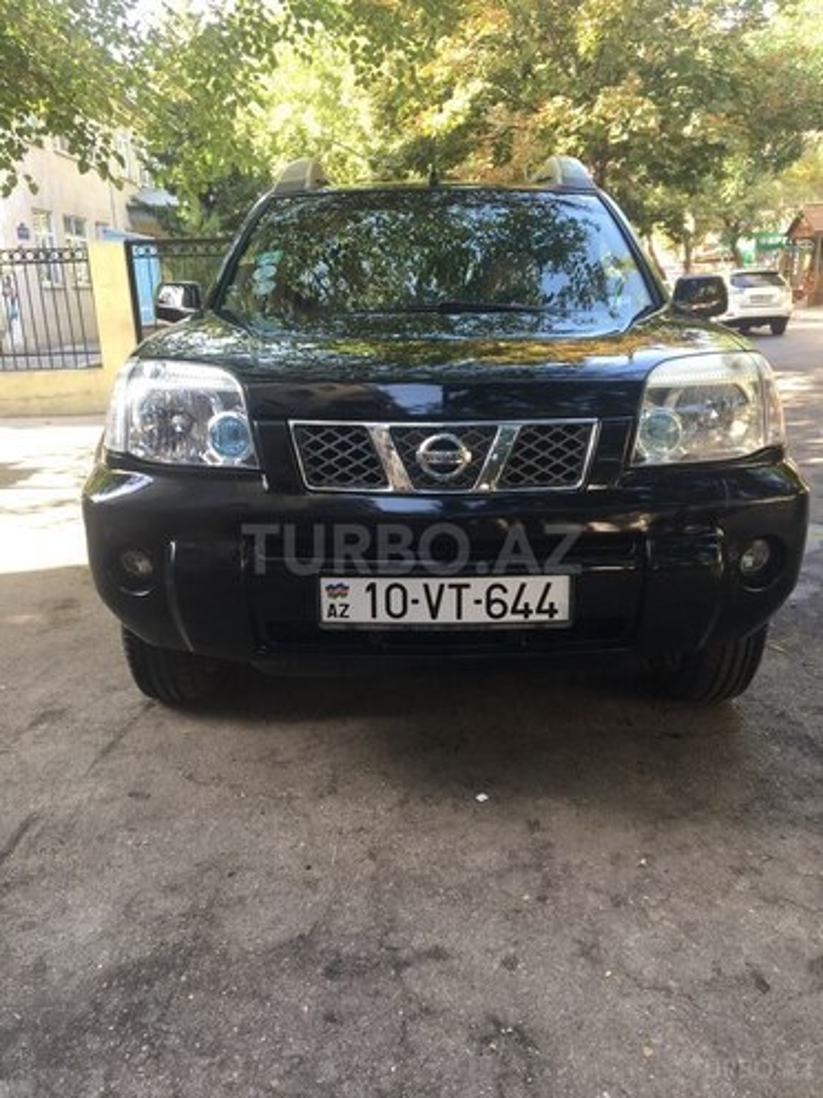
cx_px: 412
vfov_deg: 61.7
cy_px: 549
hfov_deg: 48.2
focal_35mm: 29
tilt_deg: -16.1
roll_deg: +2.7
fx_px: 919
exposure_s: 1/50
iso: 25
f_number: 2.2
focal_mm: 4.15
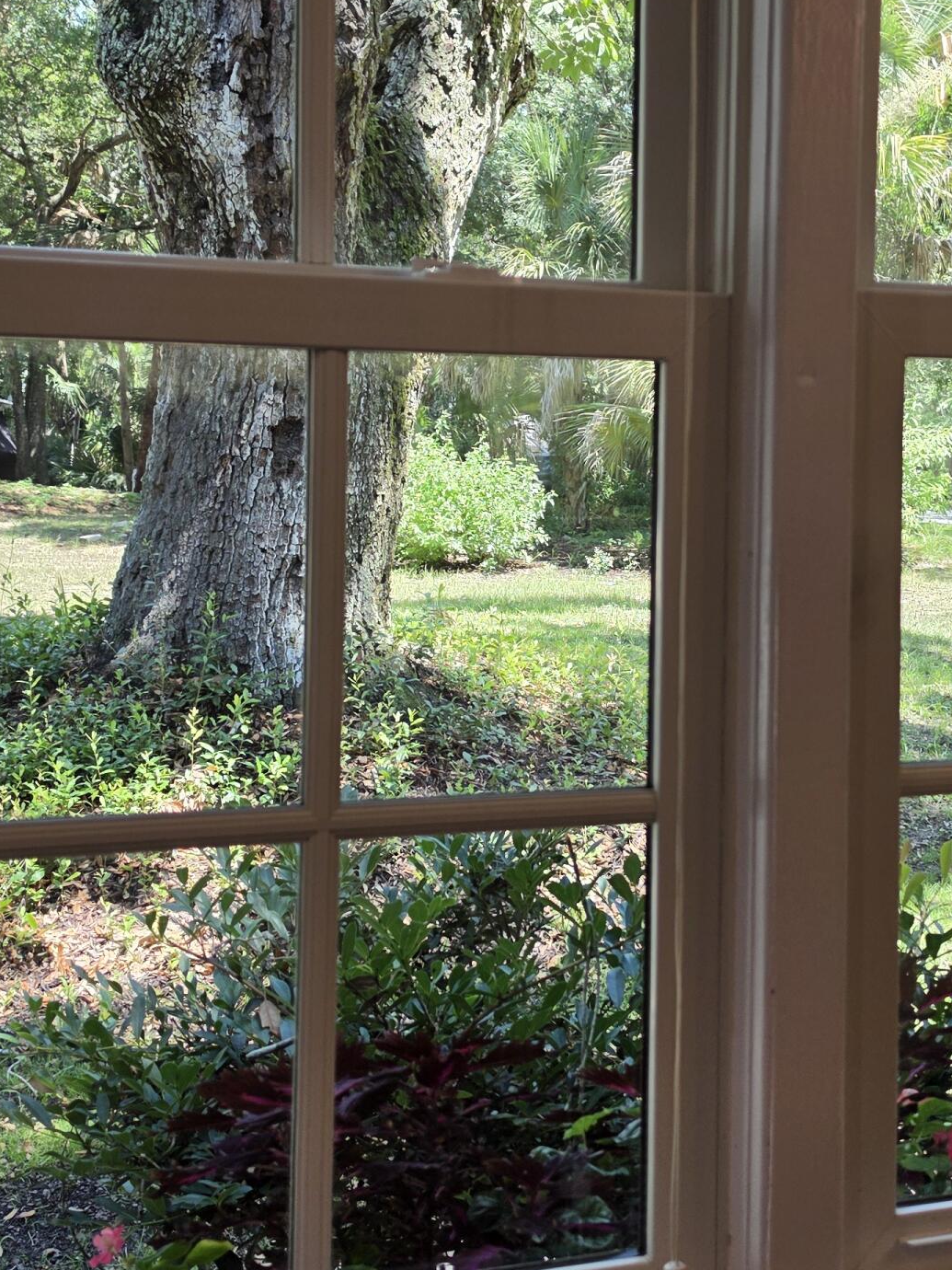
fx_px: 1833
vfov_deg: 37.9
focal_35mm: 50
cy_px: 450
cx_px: 596
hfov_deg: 29.0
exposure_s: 1/99
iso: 10
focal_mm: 6.5
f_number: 1.4
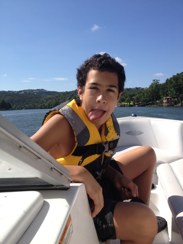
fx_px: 247
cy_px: 122
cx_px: 92
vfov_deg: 52.6
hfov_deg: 40.7
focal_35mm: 35
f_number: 2.4
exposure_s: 1/1783
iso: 50
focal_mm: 4.28
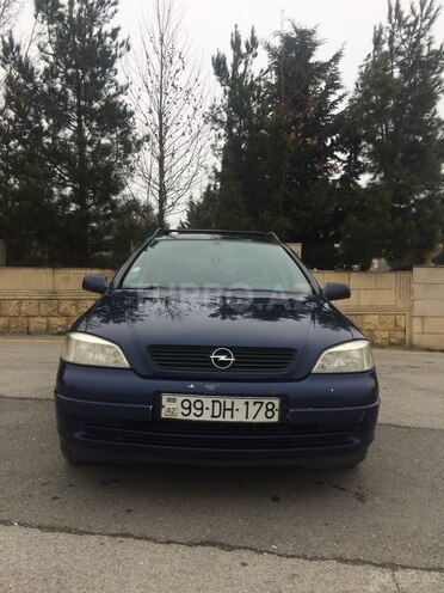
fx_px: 496
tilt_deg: -0.6
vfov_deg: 61.7
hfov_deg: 48.2
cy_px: 296
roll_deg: -0.1
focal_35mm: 29
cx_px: 222
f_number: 2.2
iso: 32
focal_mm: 4.15
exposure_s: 1/363
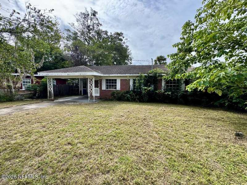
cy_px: 92
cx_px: 124
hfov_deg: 102.1
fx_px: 100
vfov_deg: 85.7
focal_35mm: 14
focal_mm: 2.22
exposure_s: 1/459
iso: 40
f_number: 2.2
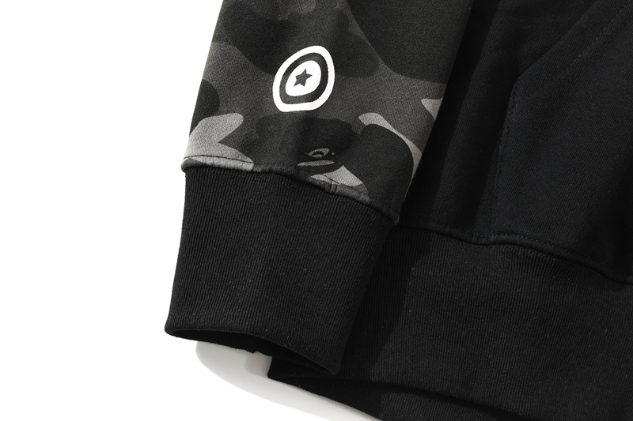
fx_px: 1178
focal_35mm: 67
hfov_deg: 30.1
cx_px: 316
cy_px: 210
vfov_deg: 20.3
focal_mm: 45
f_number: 9
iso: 100
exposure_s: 1/125
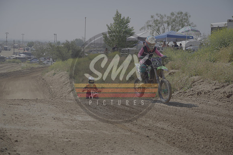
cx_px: 116
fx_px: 395
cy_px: 78
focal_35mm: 61
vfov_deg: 22.3
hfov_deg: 32.9
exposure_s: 1/5000
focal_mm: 61
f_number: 4
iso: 800
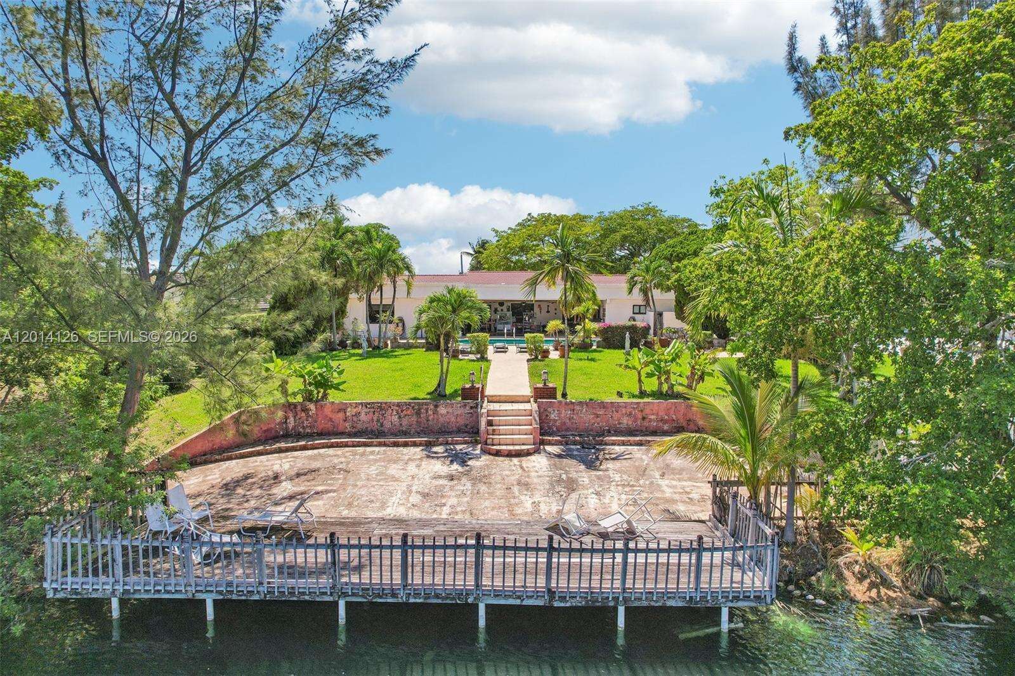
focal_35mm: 22
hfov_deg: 78.6
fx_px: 620
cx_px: 508
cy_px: 338
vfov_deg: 57.2
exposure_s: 1/1500
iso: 100
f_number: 2.8
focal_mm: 8.4
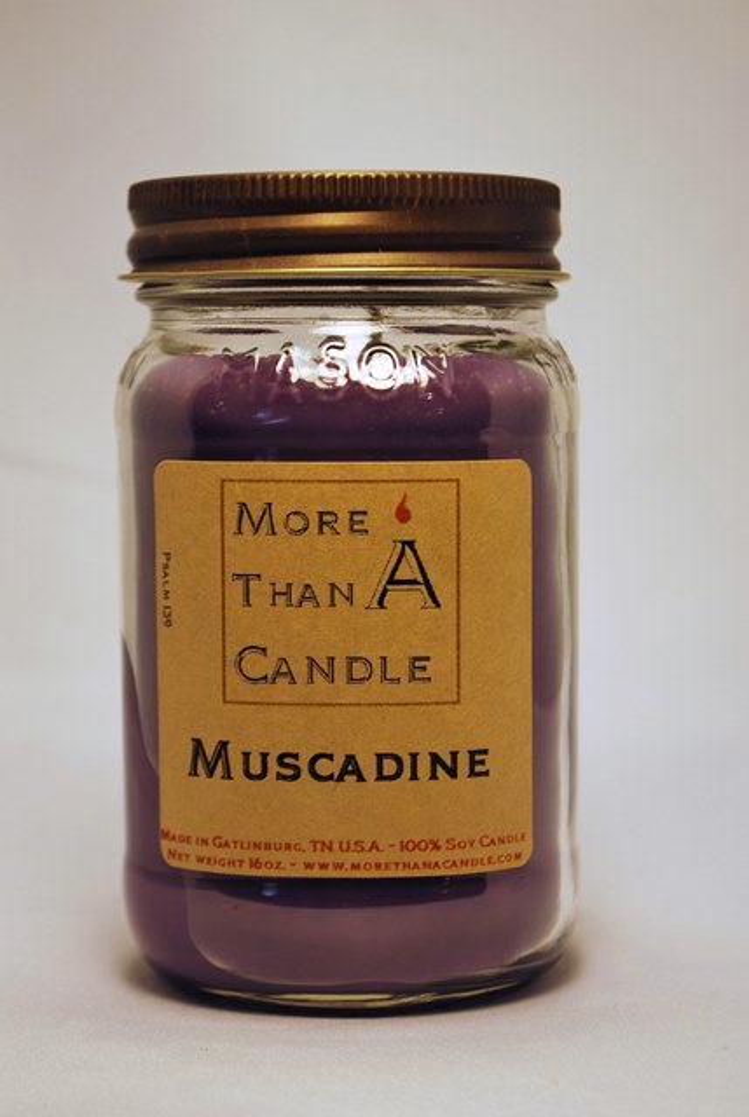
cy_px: 558
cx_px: 374
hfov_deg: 16.6
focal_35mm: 82
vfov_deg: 24.6
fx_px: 2565
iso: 200
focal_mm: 55
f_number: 5.6
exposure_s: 1/100
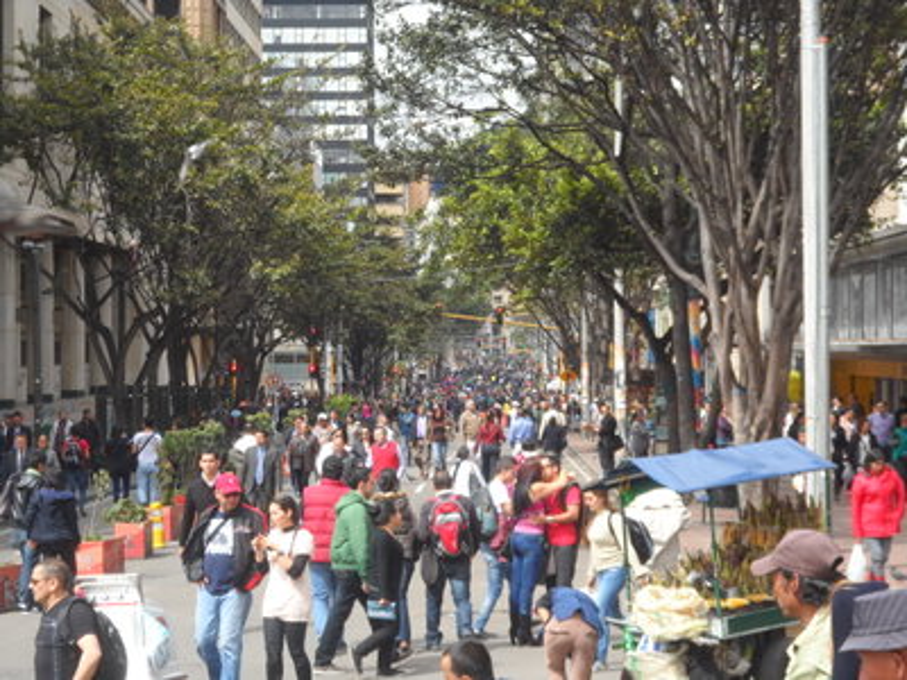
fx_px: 2882
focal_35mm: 110
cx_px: 454
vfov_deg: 13.5
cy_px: 340
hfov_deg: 17.9
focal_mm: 19.8
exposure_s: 1/125
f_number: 5.7
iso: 80
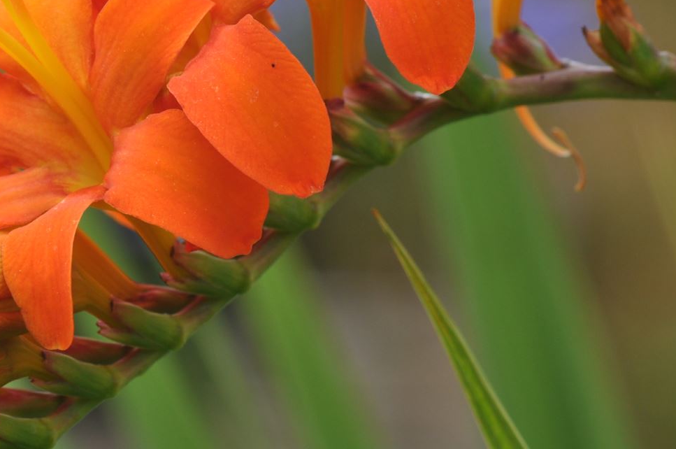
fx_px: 6490
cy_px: 148
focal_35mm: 346
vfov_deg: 4.0
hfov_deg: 6.0
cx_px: 140
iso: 200
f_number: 8
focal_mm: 105
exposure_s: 1/160
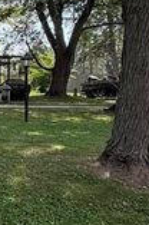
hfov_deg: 16.1
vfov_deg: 32.0
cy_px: 67
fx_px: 387
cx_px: -162
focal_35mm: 62
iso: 50
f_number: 2.2
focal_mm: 2.22
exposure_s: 1/502
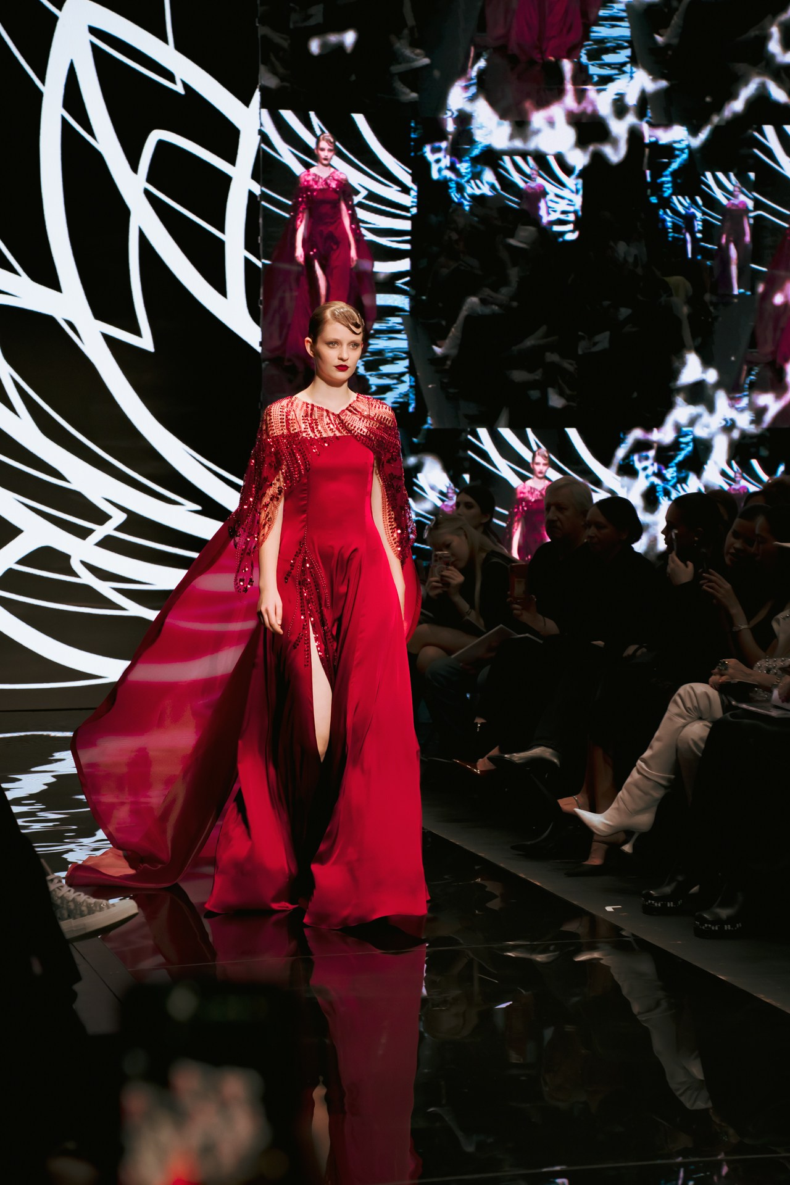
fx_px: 2469
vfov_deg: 27.0
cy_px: 592
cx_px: 395
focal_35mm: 75
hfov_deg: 18.2
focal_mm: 75
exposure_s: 1/125
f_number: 5
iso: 2000
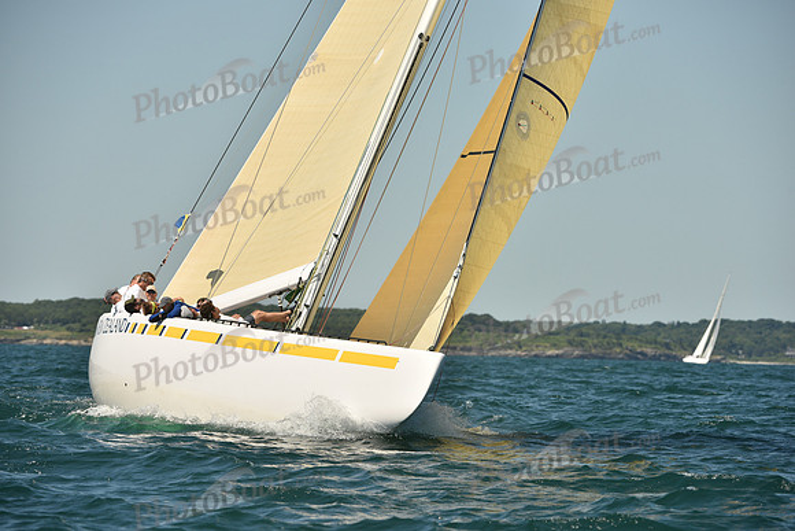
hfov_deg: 7.6
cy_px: 266
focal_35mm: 270
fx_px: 5964
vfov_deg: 5.1
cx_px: 398
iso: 250
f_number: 7.1
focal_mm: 270
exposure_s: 1/1250
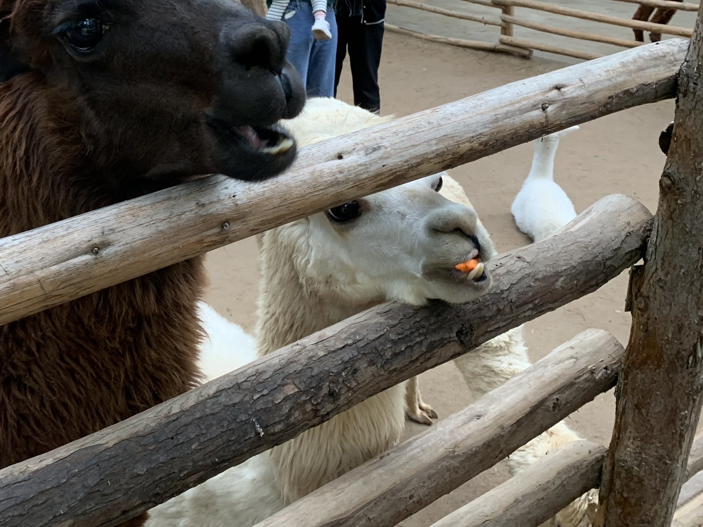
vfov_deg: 37.2
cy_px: 164
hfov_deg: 47.5
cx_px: 192
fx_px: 772
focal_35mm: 38
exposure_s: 1/109
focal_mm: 4.25
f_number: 1.8
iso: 100
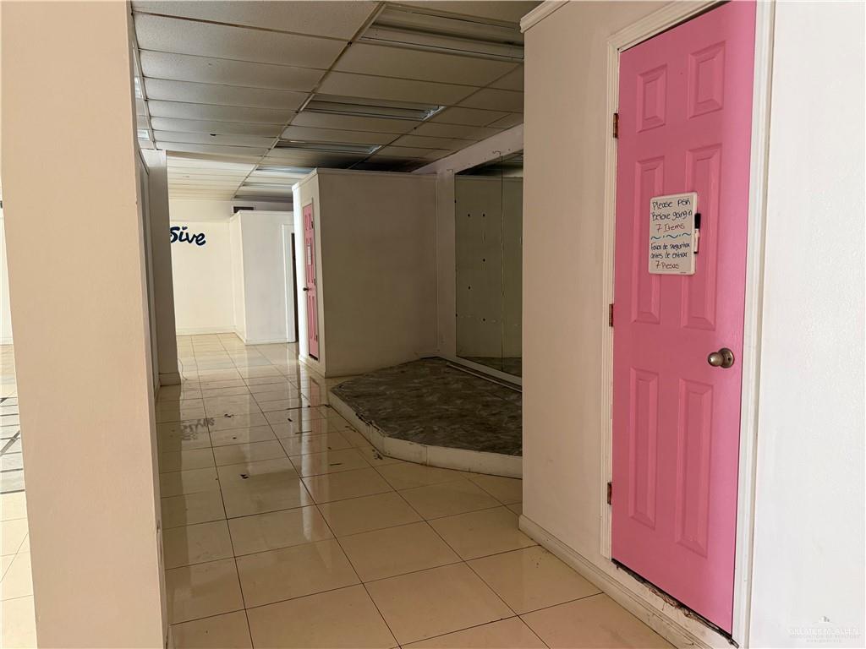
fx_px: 600
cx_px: 433
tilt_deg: -4.5
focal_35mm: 24
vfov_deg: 56.8
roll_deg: +0.3
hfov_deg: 71.6
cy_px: 324
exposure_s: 1/60
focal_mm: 6.76
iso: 250
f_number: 1.78
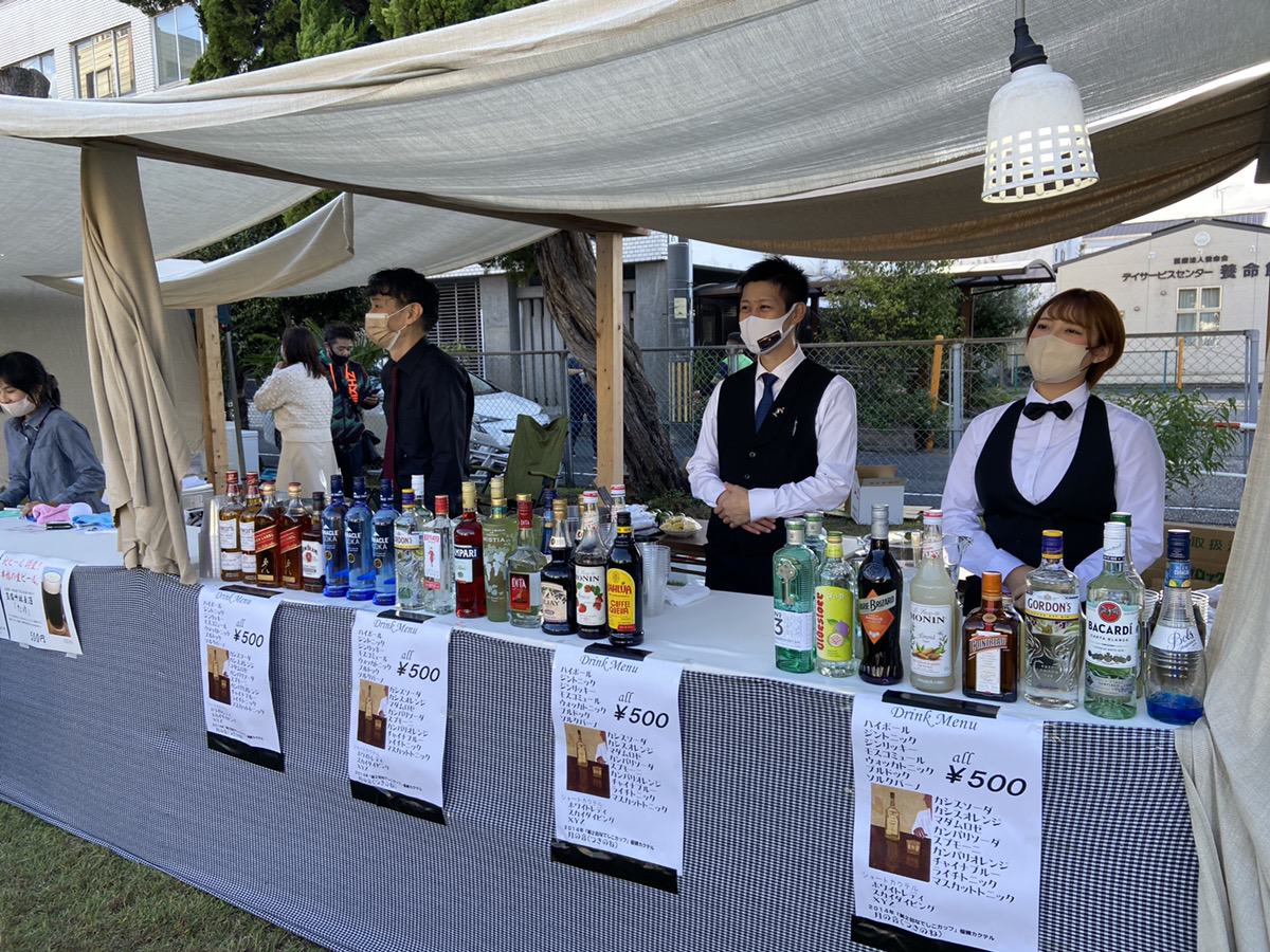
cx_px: 635
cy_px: 476
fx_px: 954
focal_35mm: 26
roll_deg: +1.2
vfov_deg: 53.1
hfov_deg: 67.3
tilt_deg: -7.9
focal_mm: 4.25
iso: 32
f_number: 1.8
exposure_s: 1/274
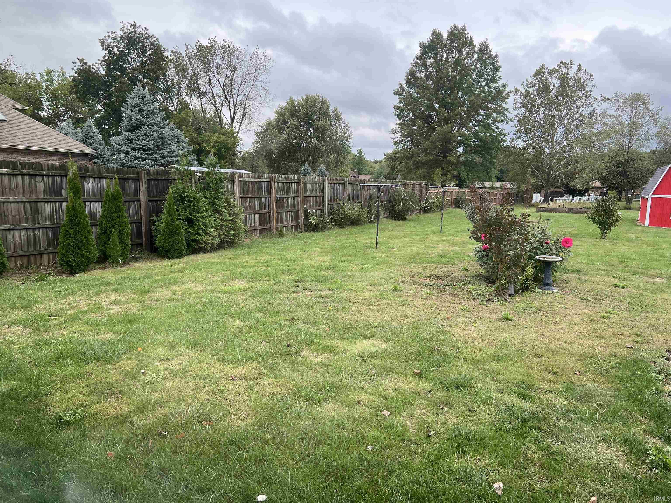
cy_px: 252
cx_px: 336
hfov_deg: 67.3
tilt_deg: -8.5
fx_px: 504
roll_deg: -0.8
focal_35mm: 26
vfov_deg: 53.1
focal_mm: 5.7
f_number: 1.5
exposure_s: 1/814
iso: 50
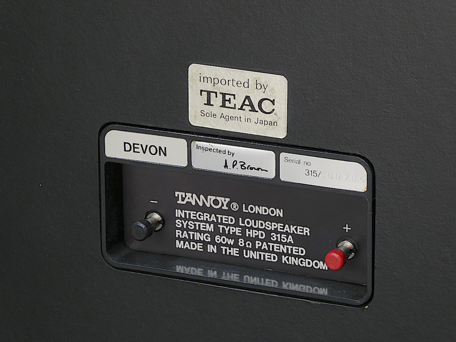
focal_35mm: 172
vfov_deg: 8.6
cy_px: 171
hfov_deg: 11.5
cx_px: 228
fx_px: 2266
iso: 200
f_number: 5.6
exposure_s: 1/8
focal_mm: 30.9
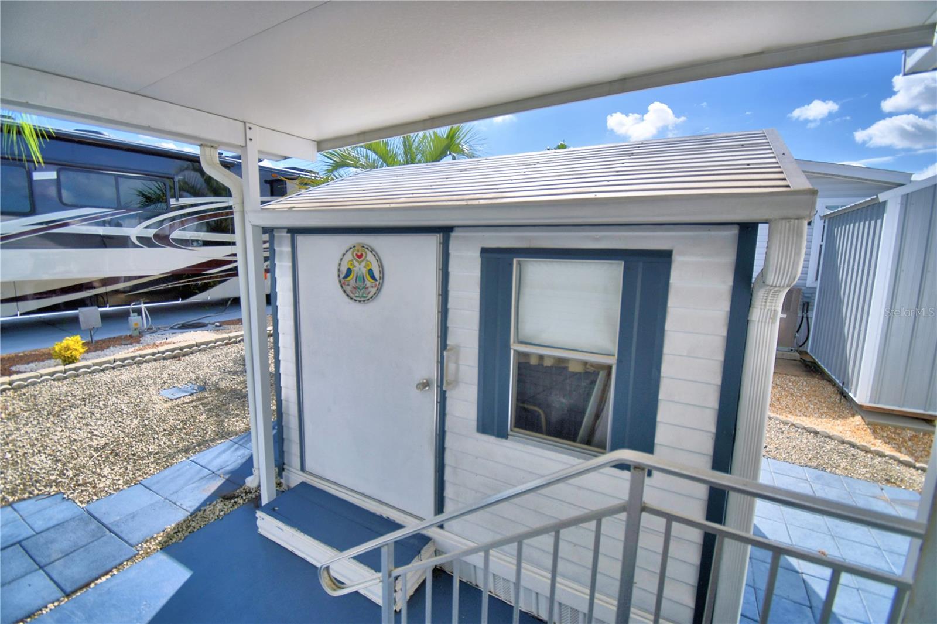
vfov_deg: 77.3
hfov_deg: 100.4
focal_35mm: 15
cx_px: 468
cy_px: 312
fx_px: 390
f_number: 4.5
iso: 100
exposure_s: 1/1000
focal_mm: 10
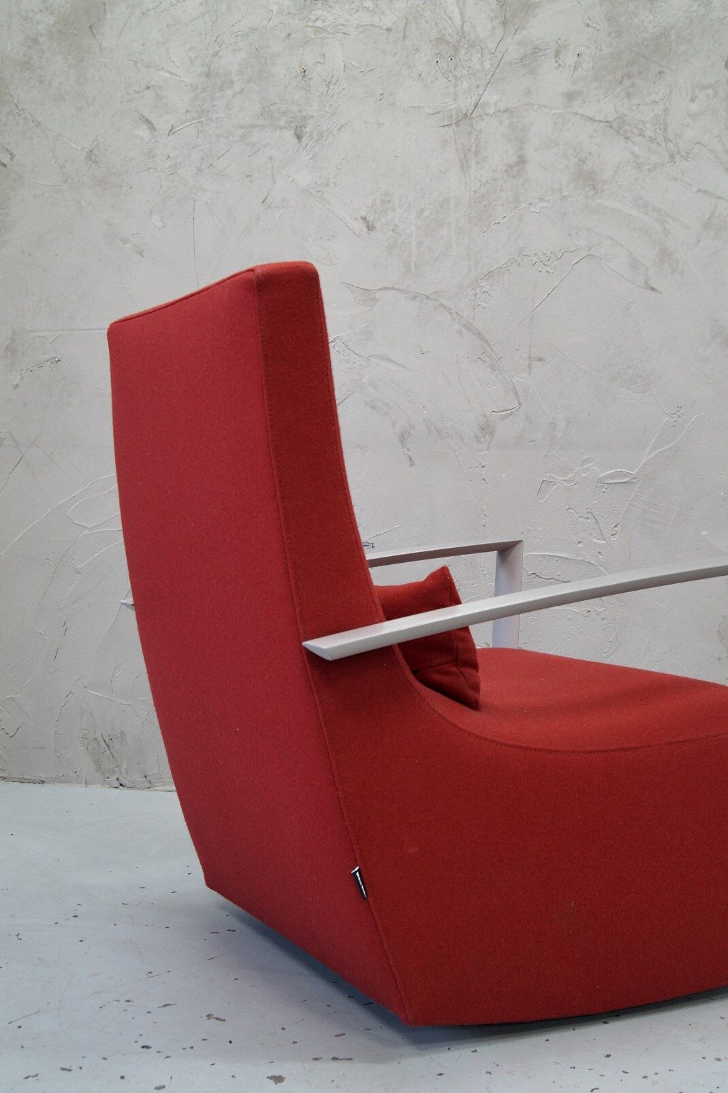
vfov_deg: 53.2
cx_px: 364
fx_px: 1093
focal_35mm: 36
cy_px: 546
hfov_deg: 36.8
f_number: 6.3
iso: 400
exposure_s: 1/10
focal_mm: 24
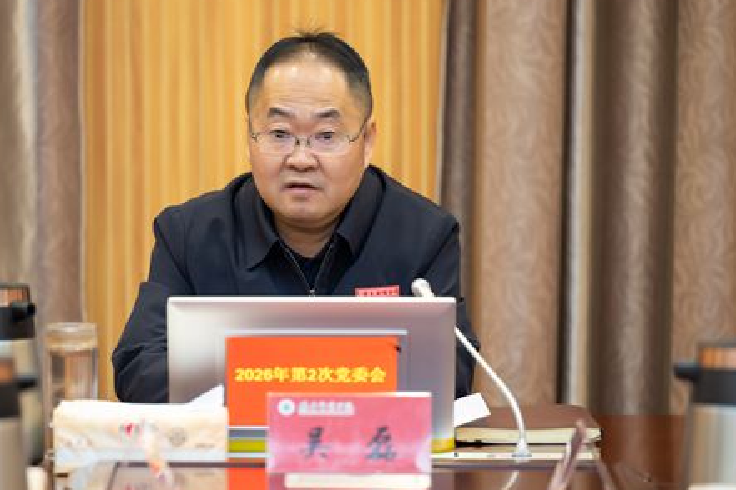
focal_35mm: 272
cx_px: 299
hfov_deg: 7.6
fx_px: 5560
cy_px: 282
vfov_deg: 5.1
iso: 1000
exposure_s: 1/125
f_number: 2.8
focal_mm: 200
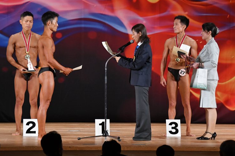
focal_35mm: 211
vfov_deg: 6.5
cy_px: 80
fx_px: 1377
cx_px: 121
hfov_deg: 9.8
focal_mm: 135
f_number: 5.6
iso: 3200
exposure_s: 1/400
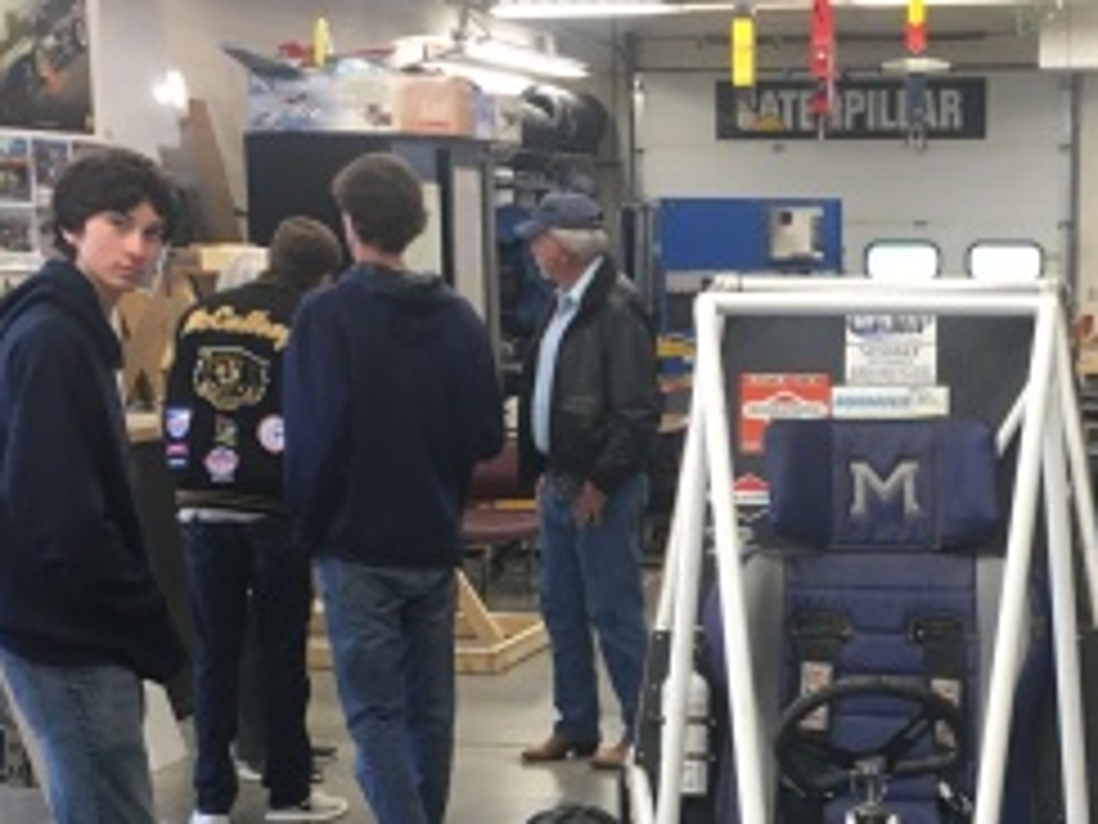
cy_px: 761
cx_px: 860
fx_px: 2411
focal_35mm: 76
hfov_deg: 25.3
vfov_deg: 19.0
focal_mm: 4.15
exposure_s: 1/30
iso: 80
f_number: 2.2
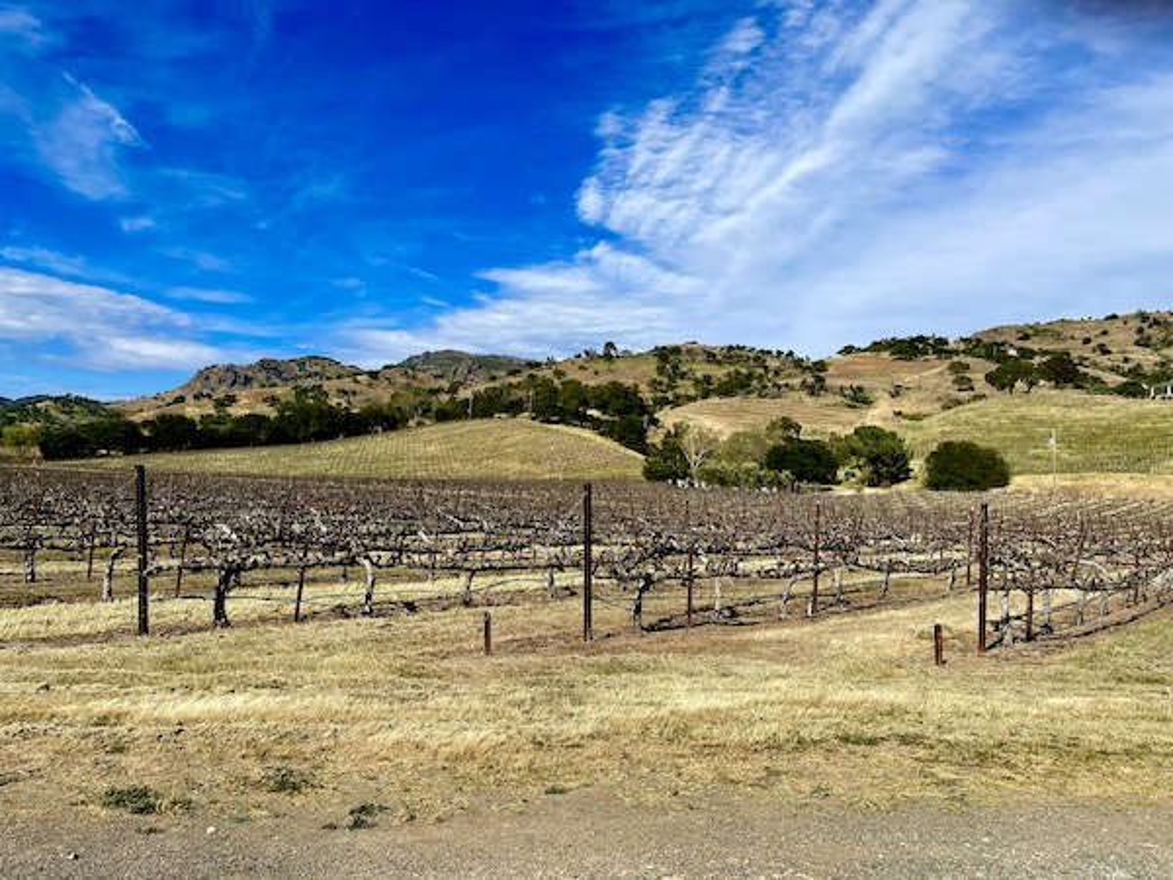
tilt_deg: +4.1
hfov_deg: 67.3
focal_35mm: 26
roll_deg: -3.0
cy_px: 440
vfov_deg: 53.1
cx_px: 586
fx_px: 881
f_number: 1.6
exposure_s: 1/5618
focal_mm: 5.1
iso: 32
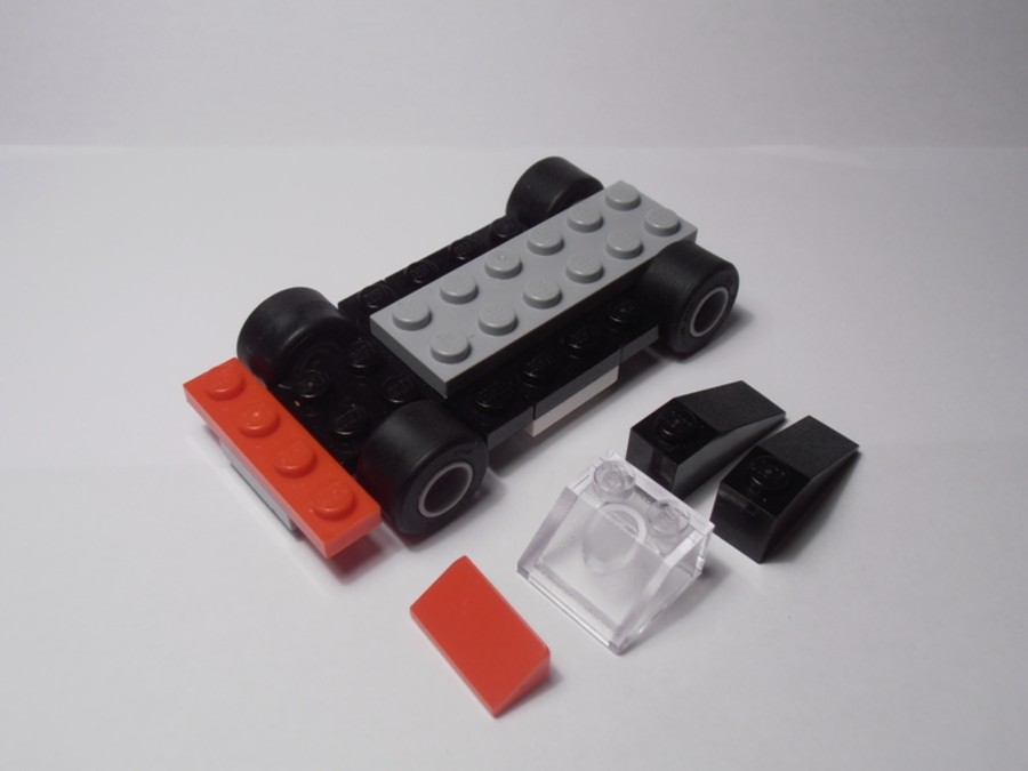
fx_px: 1099
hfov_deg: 50.1
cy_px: 386
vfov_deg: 38.7
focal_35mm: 37
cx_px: 514
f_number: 3.9
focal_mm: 6.61
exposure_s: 1/60
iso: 80
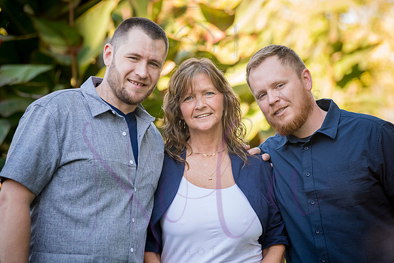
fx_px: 1478
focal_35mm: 135
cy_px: 132
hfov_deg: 15.2
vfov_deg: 10.2
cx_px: 197
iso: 800
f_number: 4
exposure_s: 1/500
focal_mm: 135
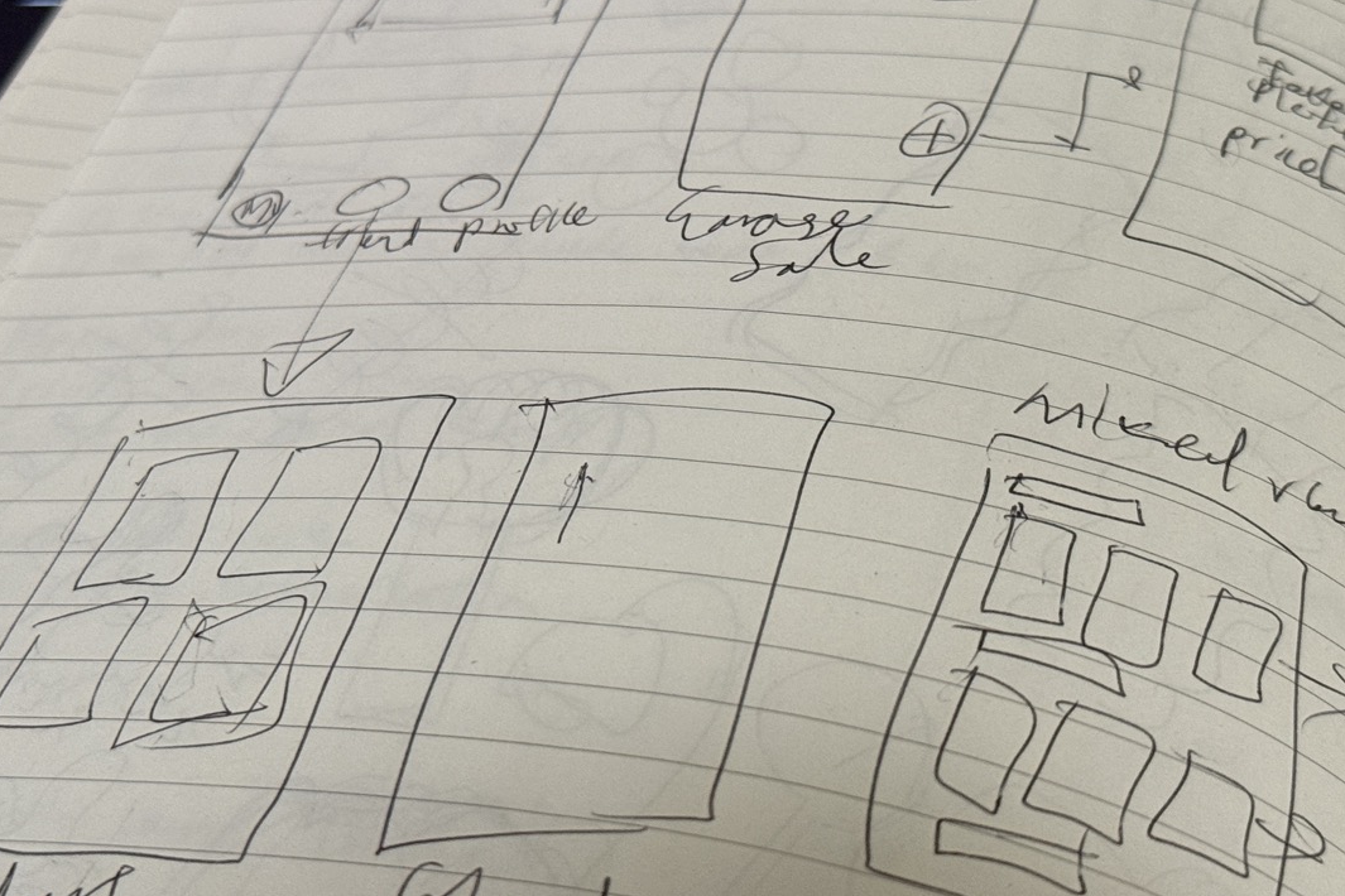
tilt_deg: -42.6
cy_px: 270
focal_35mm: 75
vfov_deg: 18.1
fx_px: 2802
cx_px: 701
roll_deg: +3.3
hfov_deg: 27.0
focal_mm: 6.76
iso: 200
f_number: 1.78
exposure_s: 1/40
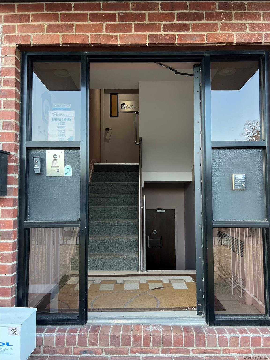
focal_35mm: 26
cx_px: 135
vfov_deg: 67.3
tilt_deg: +3.2
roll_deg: +0.4
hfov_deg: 53.1
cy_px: 180
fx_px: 270
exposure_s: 1/121
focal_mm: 5.7
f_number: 1.5
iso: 100
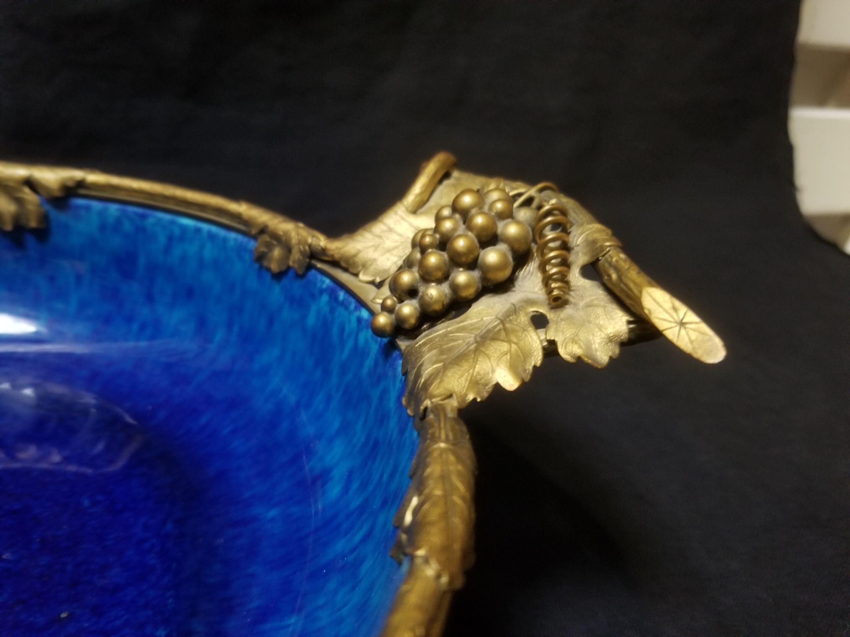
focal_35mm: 26
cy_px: 318
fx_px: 638
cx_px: 425
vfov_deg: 53.1
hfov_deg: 67.3
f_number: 1.7
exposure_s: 1/10
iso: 200
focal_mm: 4.25
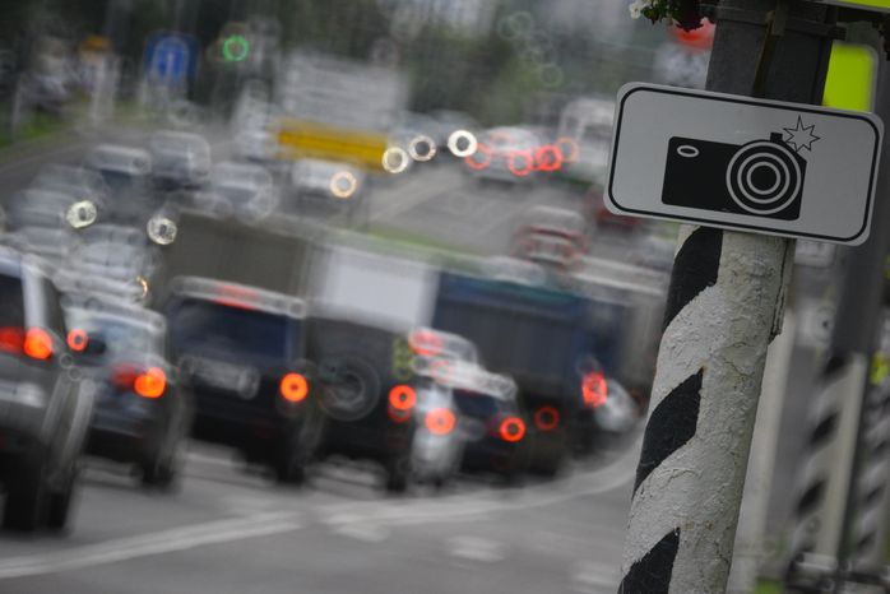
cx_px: 445
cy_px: 297
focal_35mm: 500
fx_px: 12366
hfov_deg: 4.1
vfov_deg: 2.8
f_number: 8
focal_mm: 500
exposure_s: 1/2000
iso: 2500
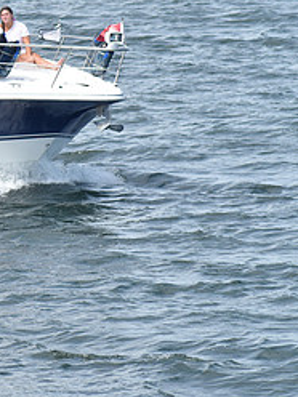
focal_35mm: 472
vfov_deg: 4.2
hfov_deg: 3.1
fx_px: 5418
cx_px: -165
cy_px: 110
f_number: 8
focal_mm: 140
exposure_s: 1/1000
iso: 400
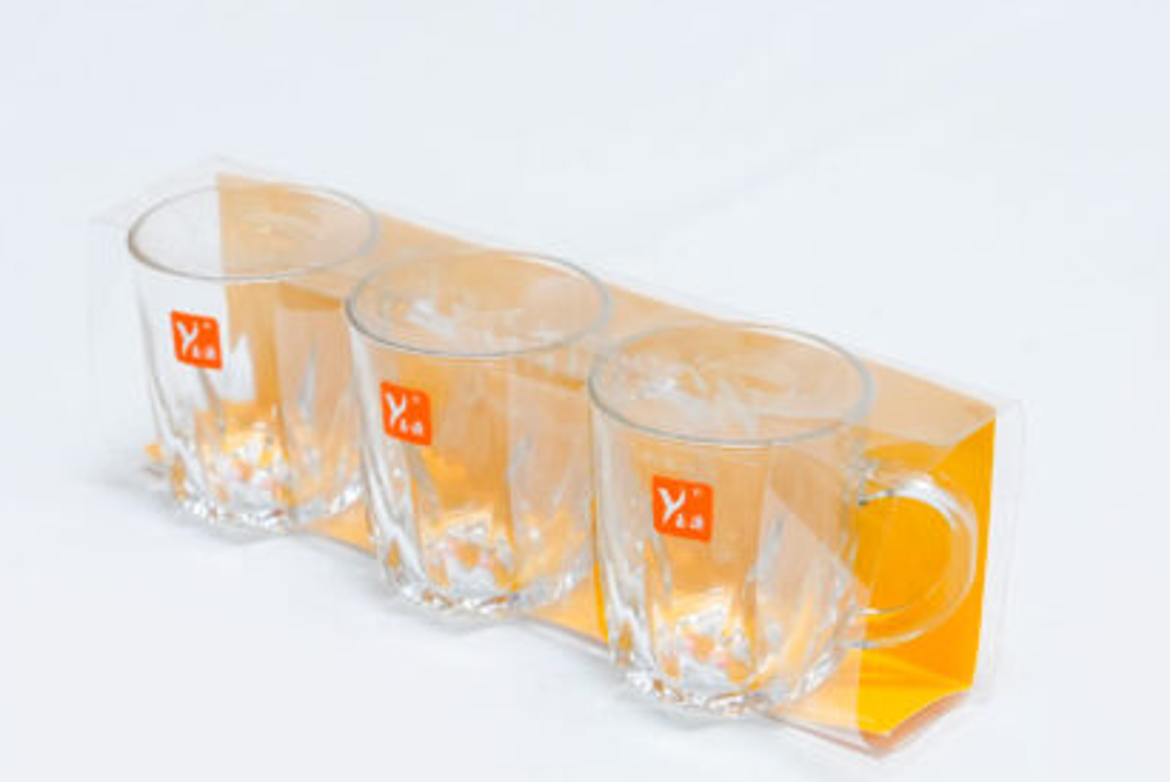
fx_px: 2797
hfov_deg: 23.6
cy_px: 398
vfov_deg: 15.9
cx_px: 582
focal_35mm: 86
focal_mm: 55
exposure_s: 1/125
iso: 2500
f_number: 10
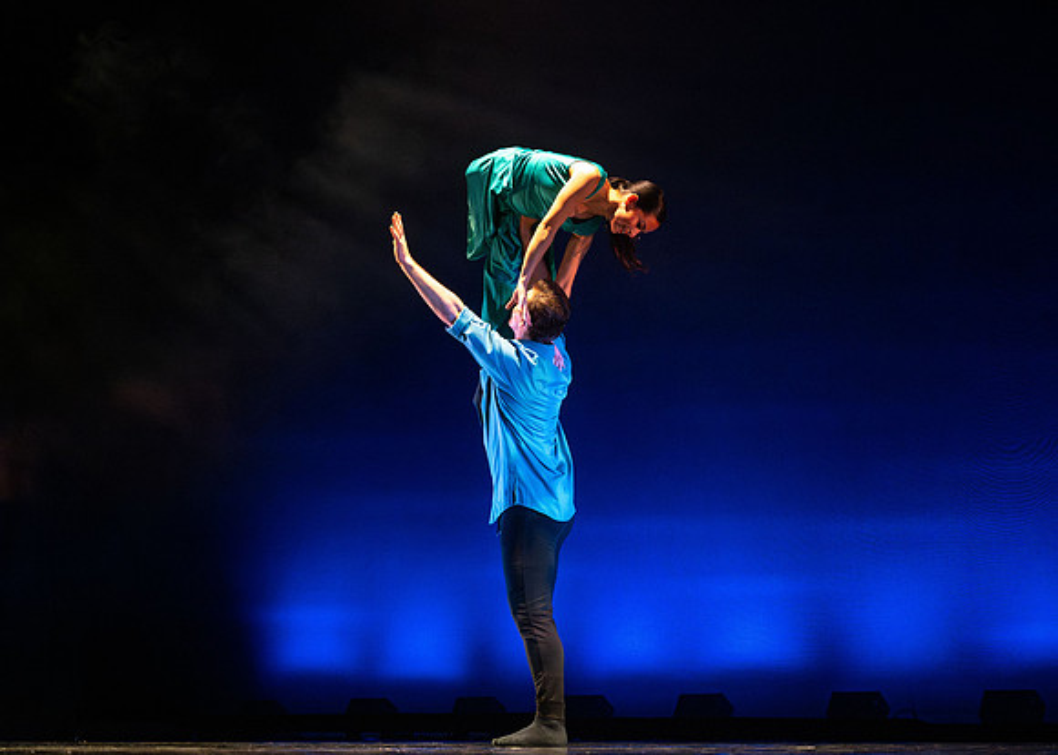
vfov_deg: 21.5
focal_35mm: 66
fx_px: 1988
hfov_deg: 29.8
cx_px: 526
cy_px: 372
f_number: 4
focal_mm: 62
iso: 8000
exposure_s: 1/400
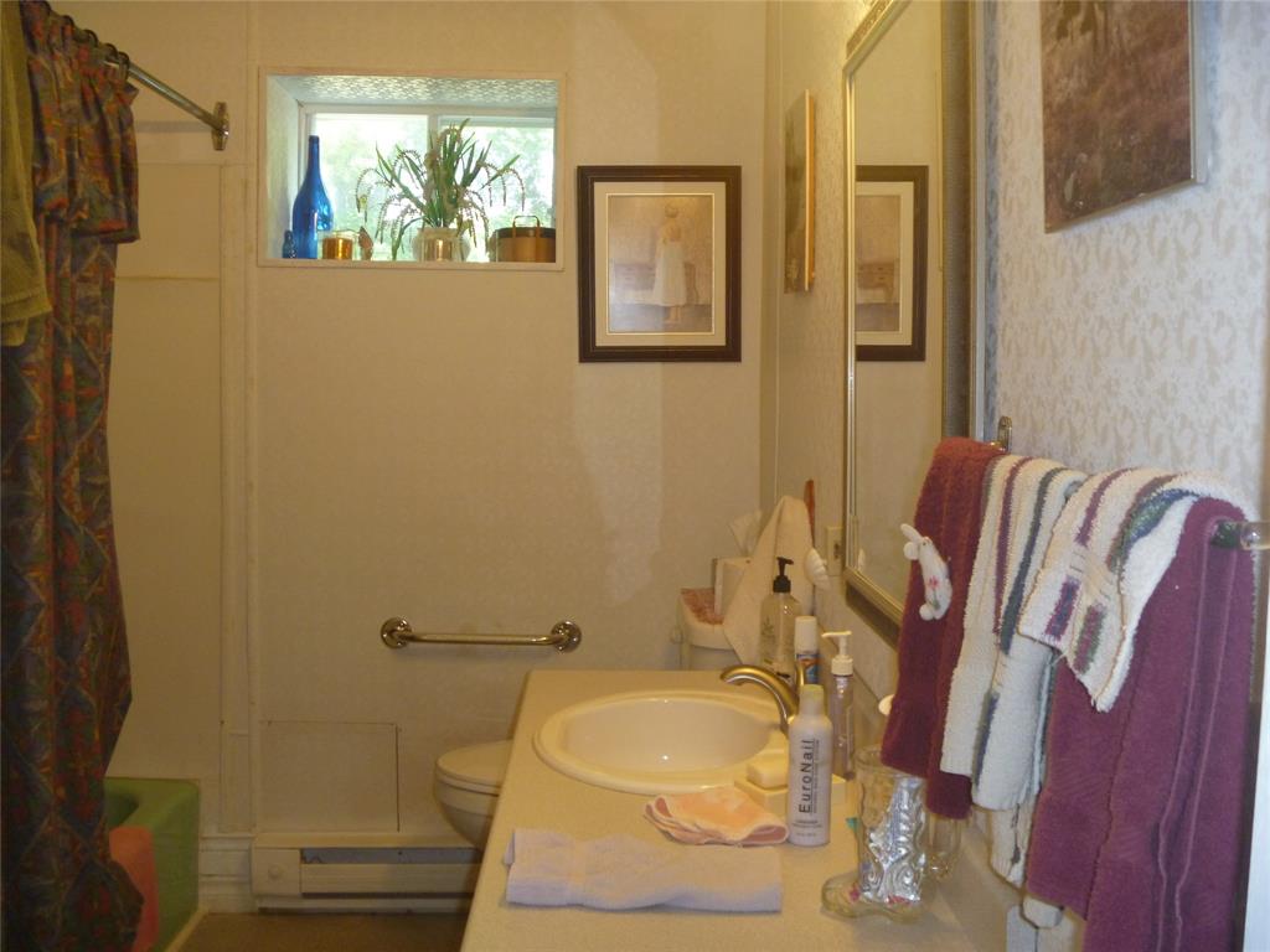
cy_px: 476
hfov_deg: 52.6
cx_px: 635
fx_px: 1284
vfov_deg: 40.7
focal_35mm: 35
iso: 200
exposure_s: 1/30
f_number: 3.5
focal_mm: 6.3
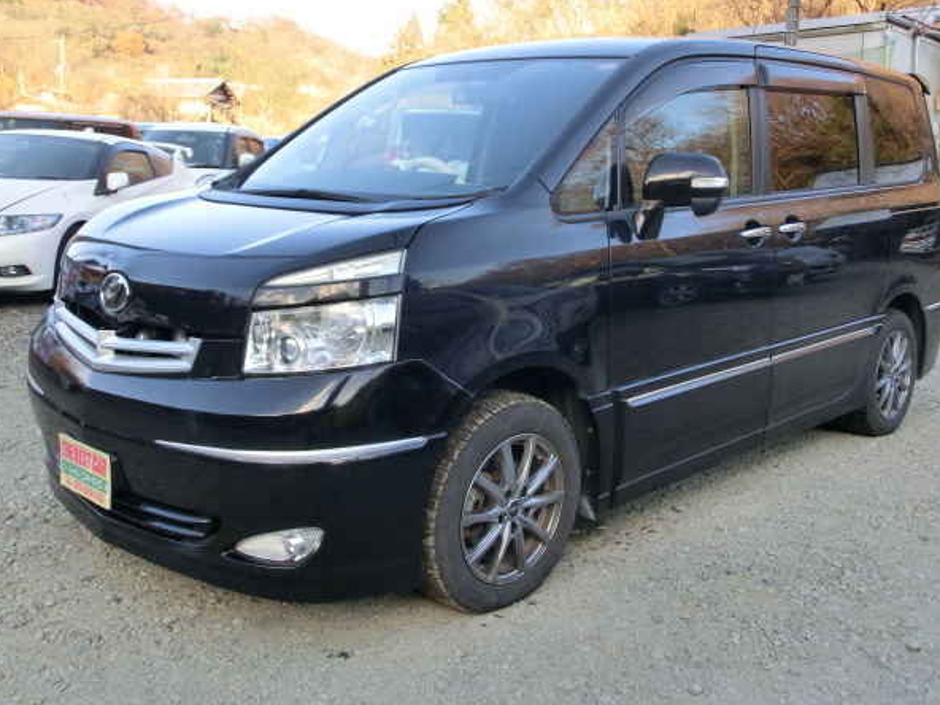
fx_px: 1086
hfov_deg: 46.8
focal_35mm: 40
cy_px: 326
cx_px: 473
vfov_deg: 35.9
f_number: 3.9
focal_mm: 6.61
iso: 100
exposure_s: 1/125
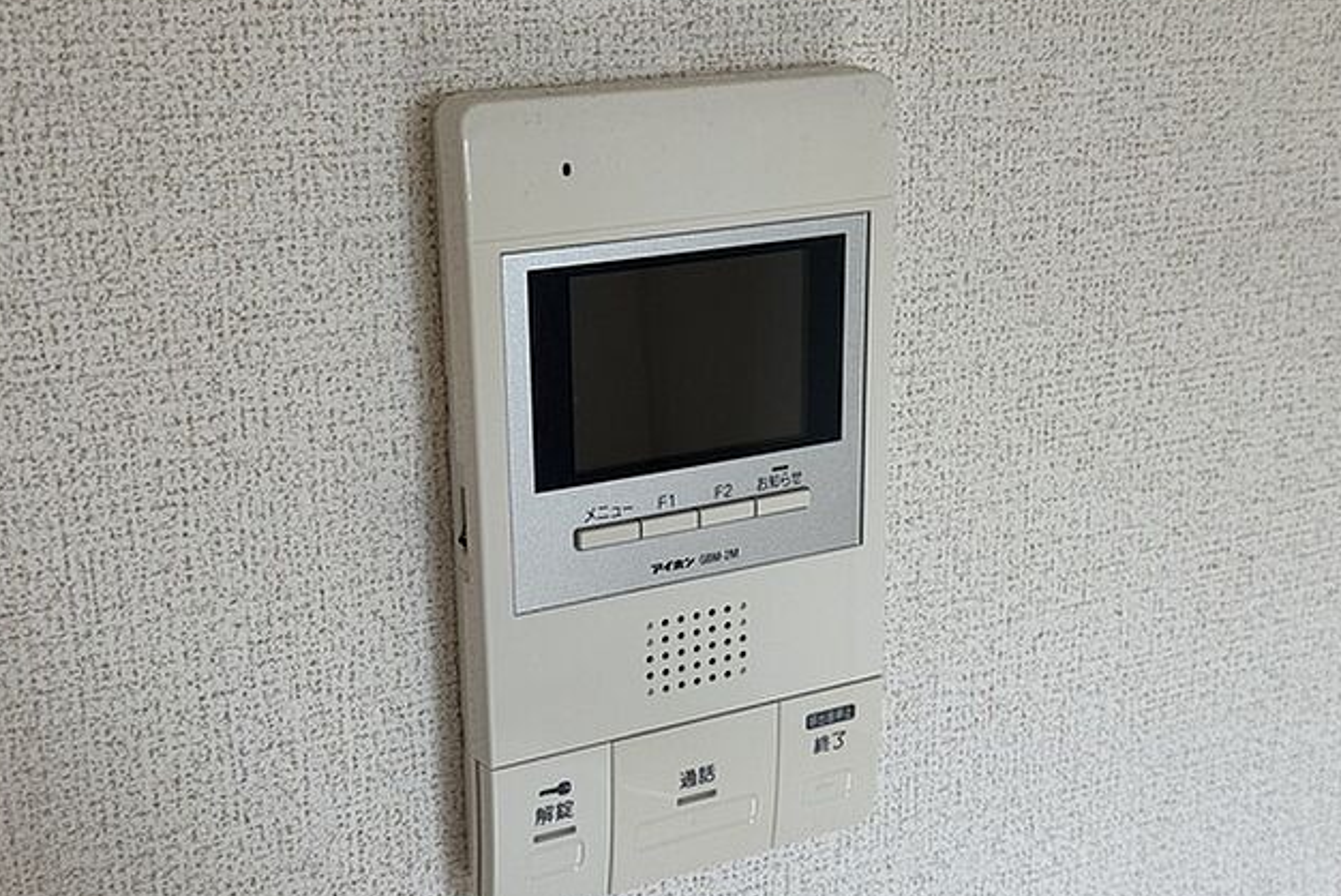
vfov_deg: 26.5
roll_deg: +0.0
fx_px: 1901
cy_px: 482
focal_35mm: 51
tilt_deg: -19.0
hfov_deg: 38.9
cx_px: 662
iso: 64
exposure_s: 1/161
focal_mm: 6.76
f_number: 1.78
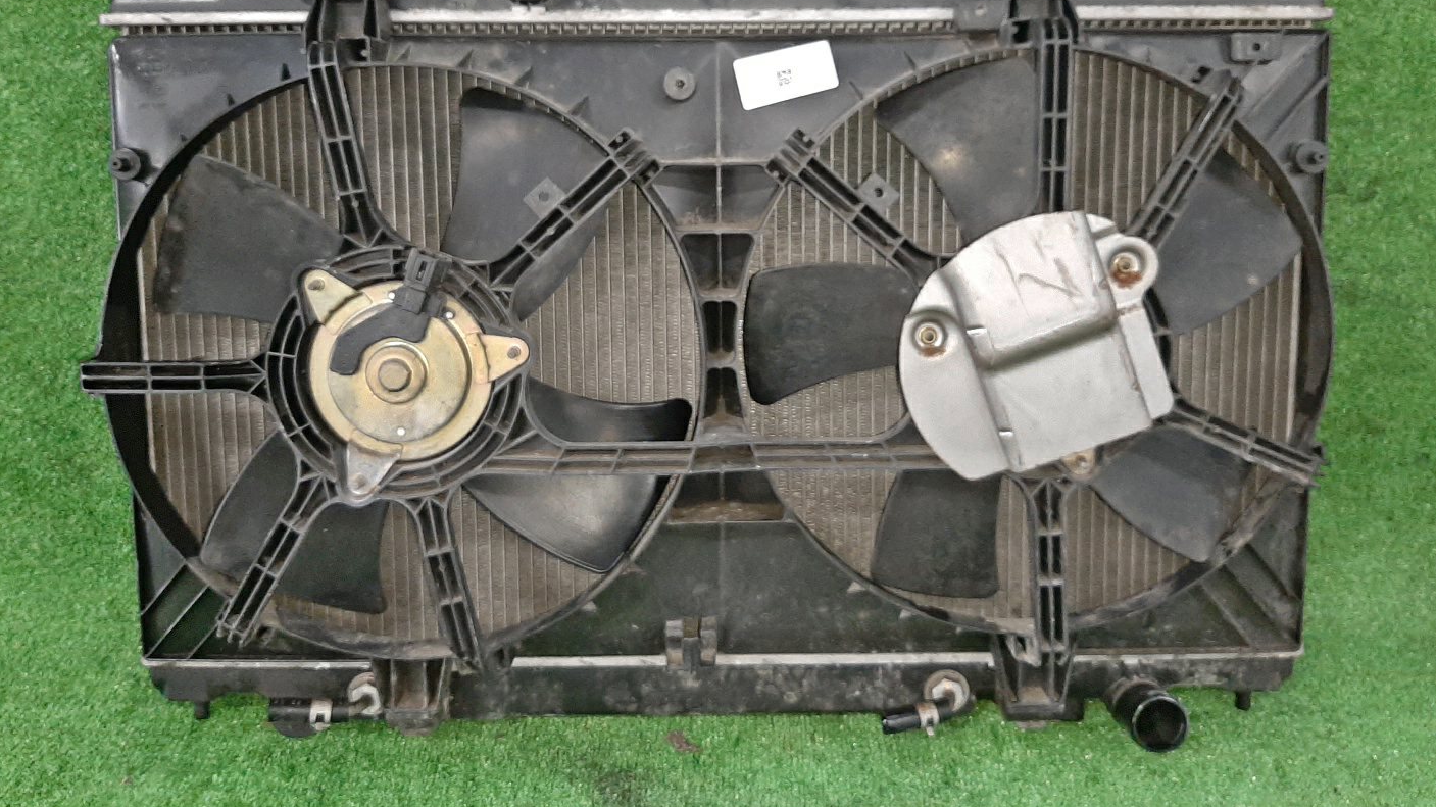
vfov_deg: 39.7
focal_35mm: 29
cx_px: 716
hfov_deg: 66.1
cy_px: 274
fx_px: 1104
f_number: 1.7
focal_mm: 3.93
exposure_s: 1/25
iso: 275
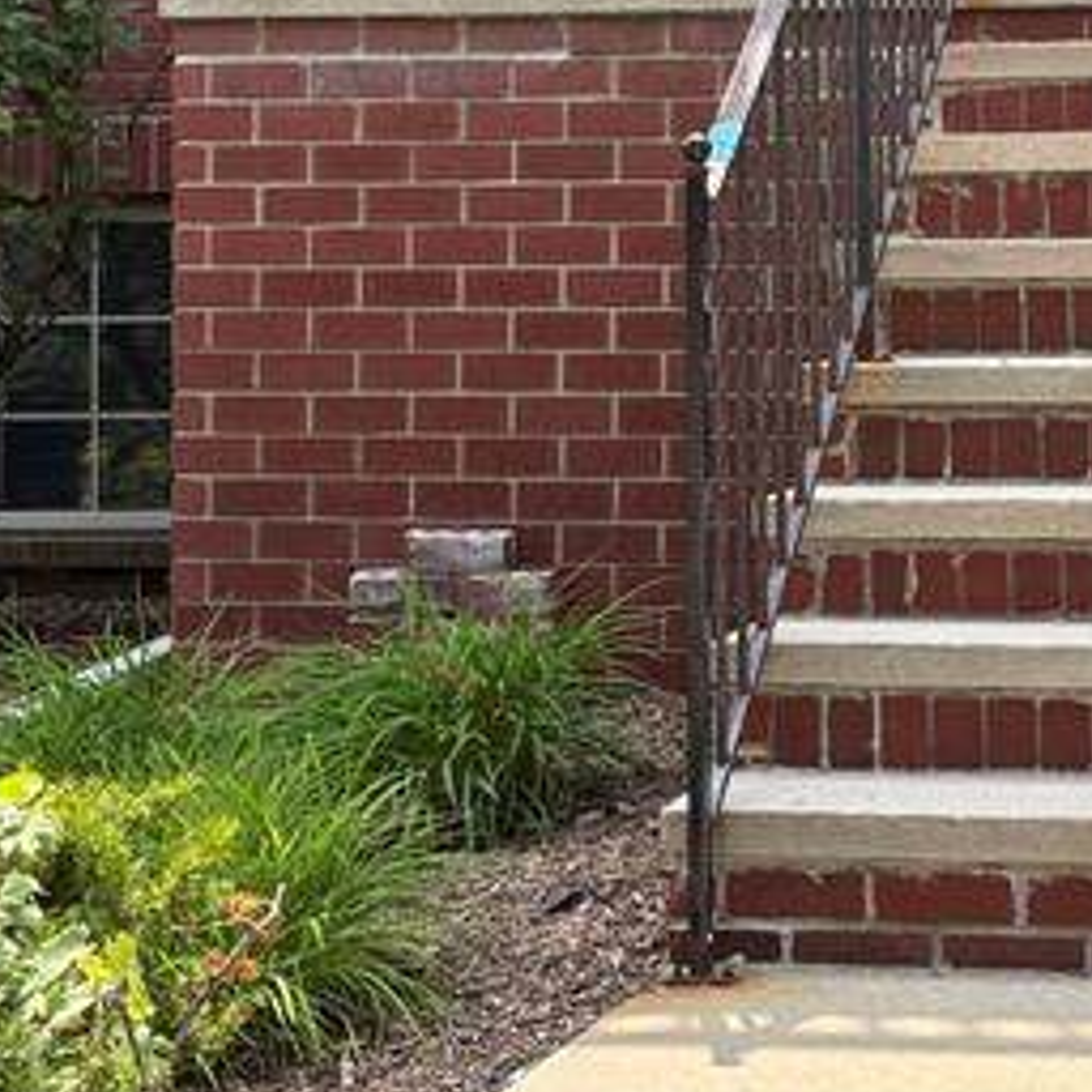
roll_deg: +0.9
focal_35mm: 92
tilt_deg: +2.1
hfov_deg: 18.5
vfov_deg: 18.7
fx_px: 3284
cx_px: 1007
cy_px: 218
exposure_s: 1/873
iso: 64
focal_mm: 5.96
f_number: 1.6
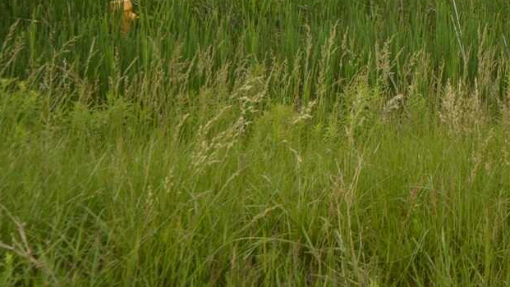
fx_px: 514
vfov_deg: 25.2
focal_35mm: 38
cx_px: 535
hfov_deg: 43.4
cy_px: -122
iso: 100
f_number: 5
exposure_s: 1/200
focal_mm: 10
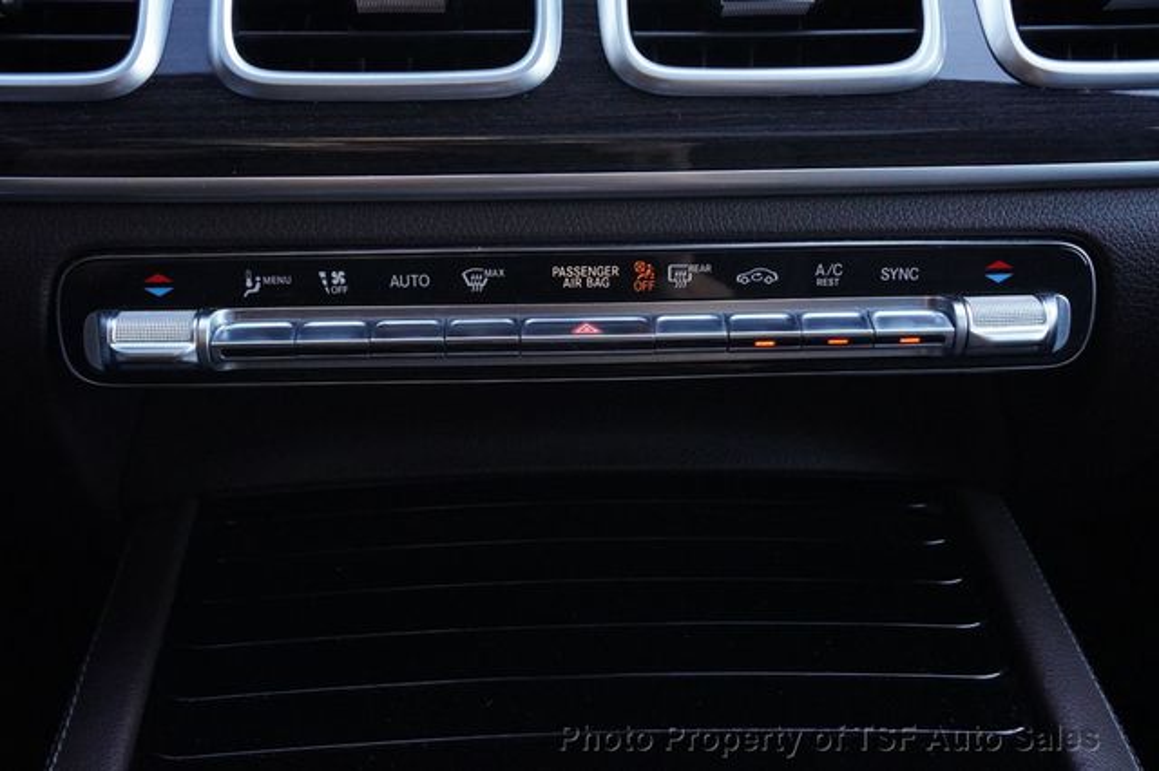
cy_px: 386
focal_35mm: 40
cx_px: 580
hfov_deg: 47.9
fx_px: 1303
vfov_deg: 33.0
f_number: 9
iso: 6400
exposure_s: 1/250
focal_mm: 27
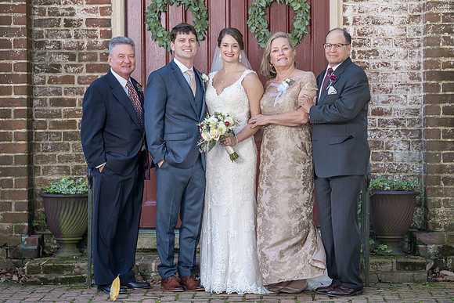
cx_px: 251
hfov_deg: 14.8
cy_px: 130
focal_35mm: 139
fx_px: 1750
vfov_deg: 9.9
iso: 400
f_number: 4
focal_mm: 117
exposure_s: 1/200
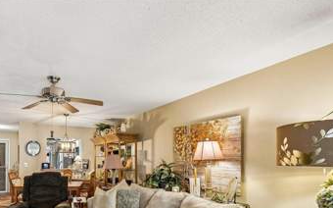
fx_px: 209
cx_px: 119
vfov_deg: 51.0
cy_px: 153
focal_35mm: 23
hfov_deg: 75.4
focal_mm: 16
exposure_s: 1/6
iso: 400
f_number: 8
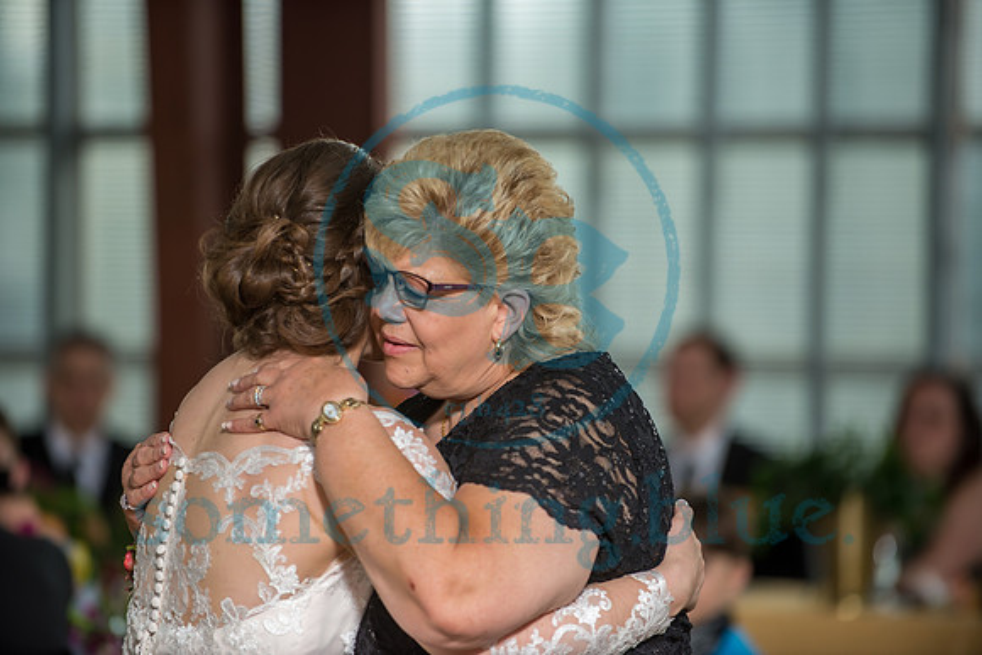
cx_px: 491
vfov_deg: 6.9
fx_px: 5457
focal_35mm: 200
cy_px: 328
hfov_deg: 10.3
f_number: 2.8
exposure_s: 1/320
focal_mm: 200
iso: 400
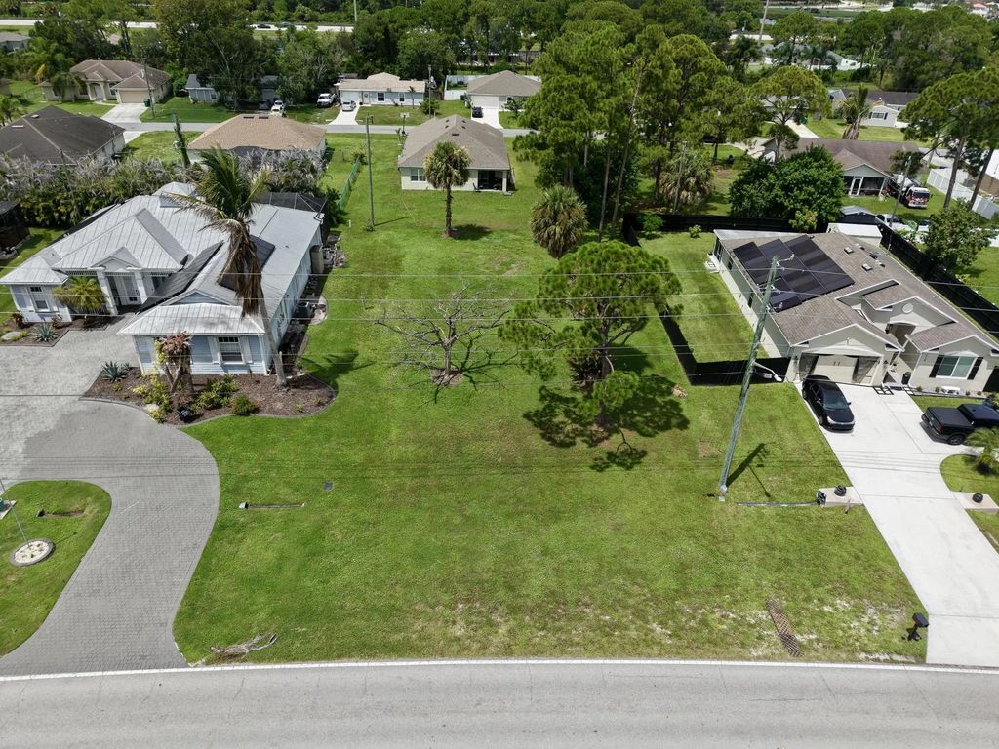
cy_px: 374
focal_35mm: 24
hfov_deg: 71.6
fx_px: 693
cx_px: 500
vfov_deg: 56.8
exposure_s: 1/500
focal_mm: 8.67
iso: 110
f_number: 1.8
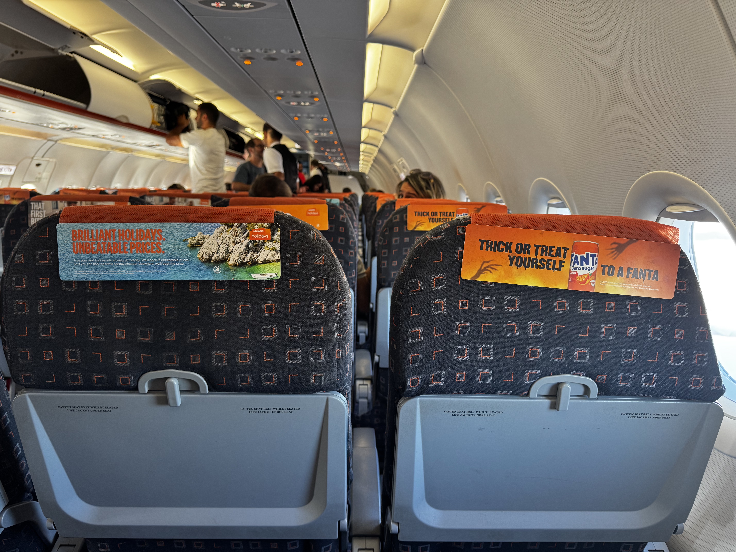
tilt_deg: -10.5
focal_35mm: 24
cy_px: 276
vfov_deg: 56.8
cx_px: 368
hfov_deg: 71.6
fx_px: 510
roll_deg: -0.8
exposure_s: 1/100
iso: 200
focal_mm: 6.76
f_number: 1.78
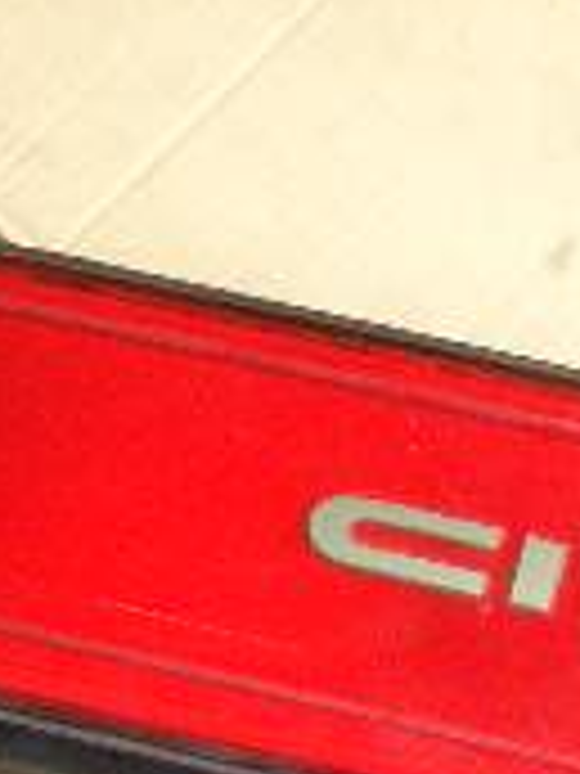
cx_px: 692
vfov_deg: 15.0
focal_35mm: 130
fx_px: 2904
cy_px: 738
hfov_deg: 11.2
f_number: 2.6
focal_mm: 5.8
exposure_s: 1/80
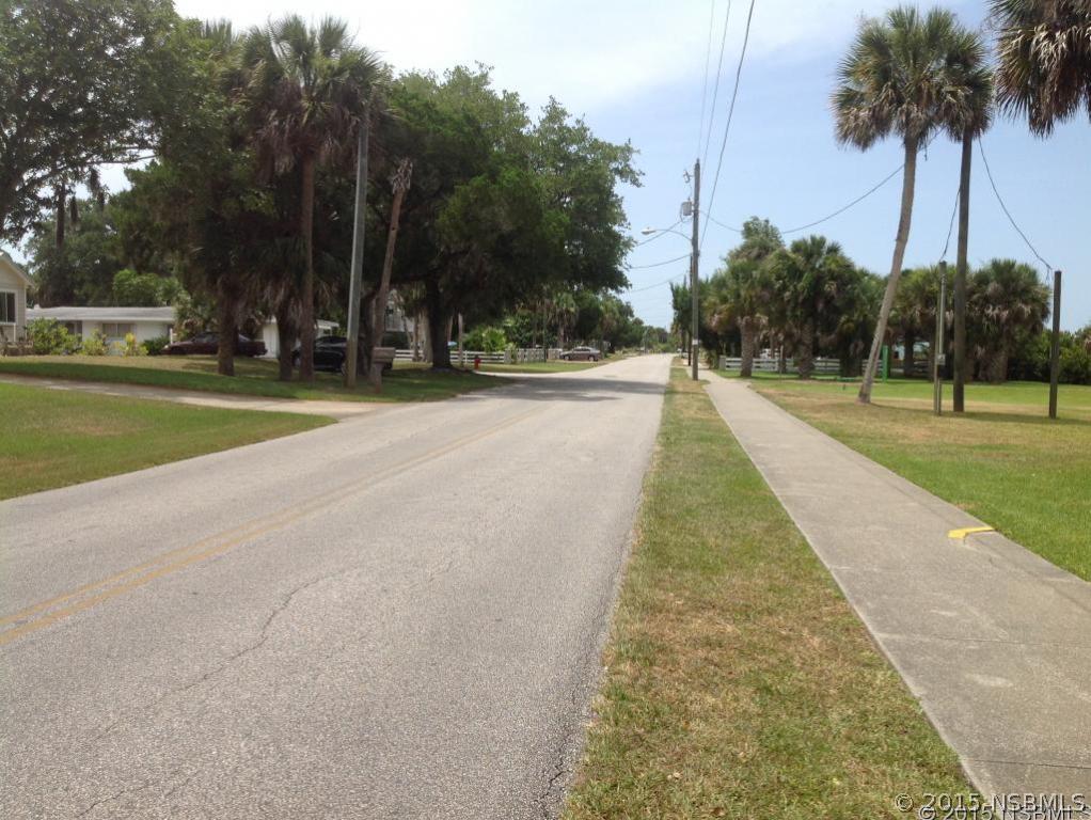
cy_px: 410
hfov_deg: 52.6
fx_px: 1104
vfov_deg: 40.7
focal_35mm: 35
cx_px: 546
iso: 50
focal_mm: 4.28
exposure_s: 1/2016
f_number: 2.4
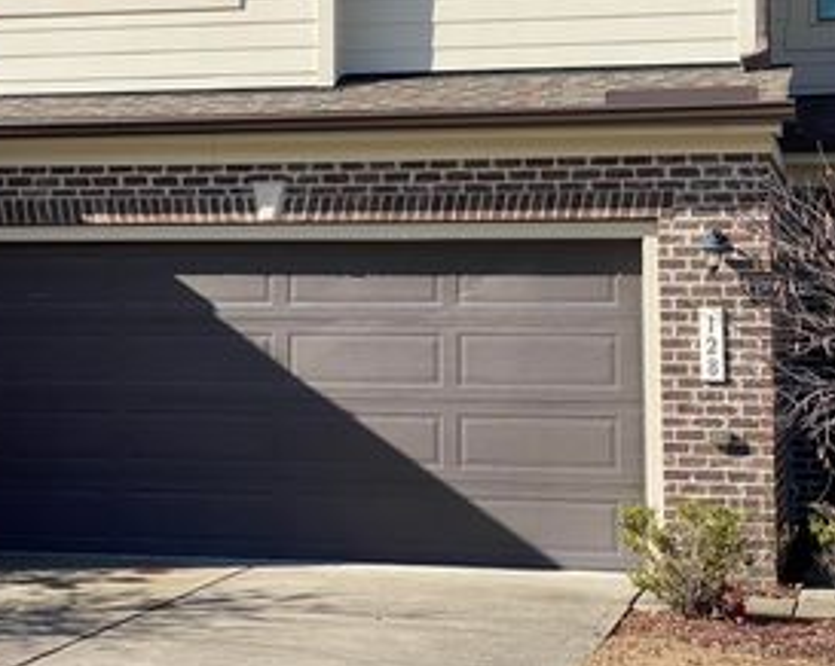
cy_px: 200
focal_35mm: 93
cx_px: 229
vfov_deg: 16.5
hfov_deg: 20.5
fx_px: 2297
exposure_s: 1/1453
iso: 20
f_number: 2
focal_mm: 6
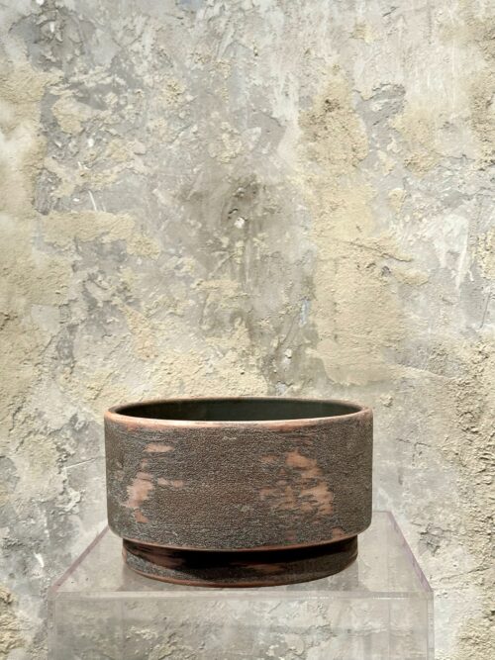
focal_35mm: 48
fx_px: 915
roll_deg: +0.1
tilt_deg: +0.6
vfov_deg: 39.7
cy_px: 330
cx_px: 248
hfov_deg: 30.3
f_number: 1.78
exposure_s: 1/113
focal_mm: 6.86
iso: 40
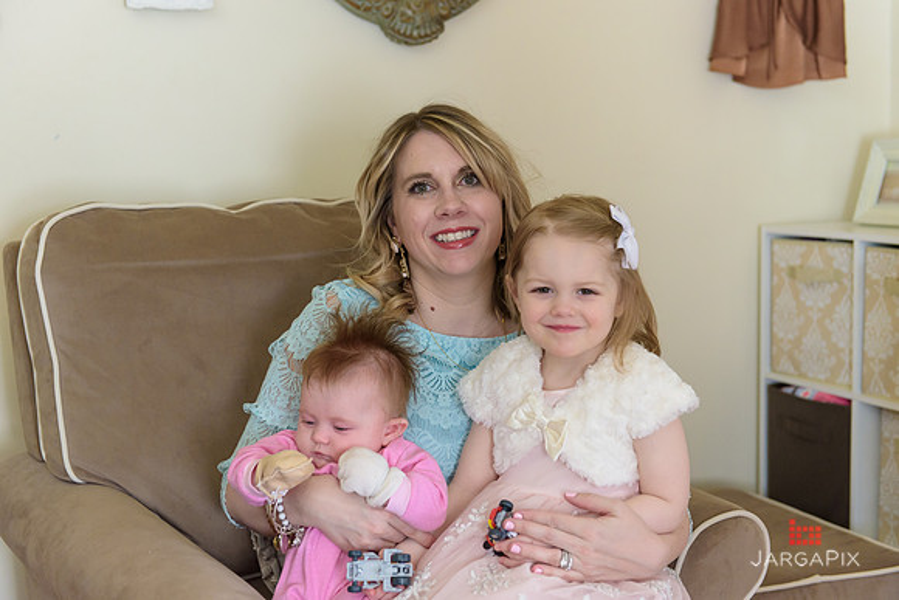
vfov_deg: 24.2
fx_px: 1399
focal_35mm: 56
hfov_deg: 35.6
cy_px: 300
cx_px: 450
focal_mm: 56
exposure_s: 1/200
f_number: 3.2
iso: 1600
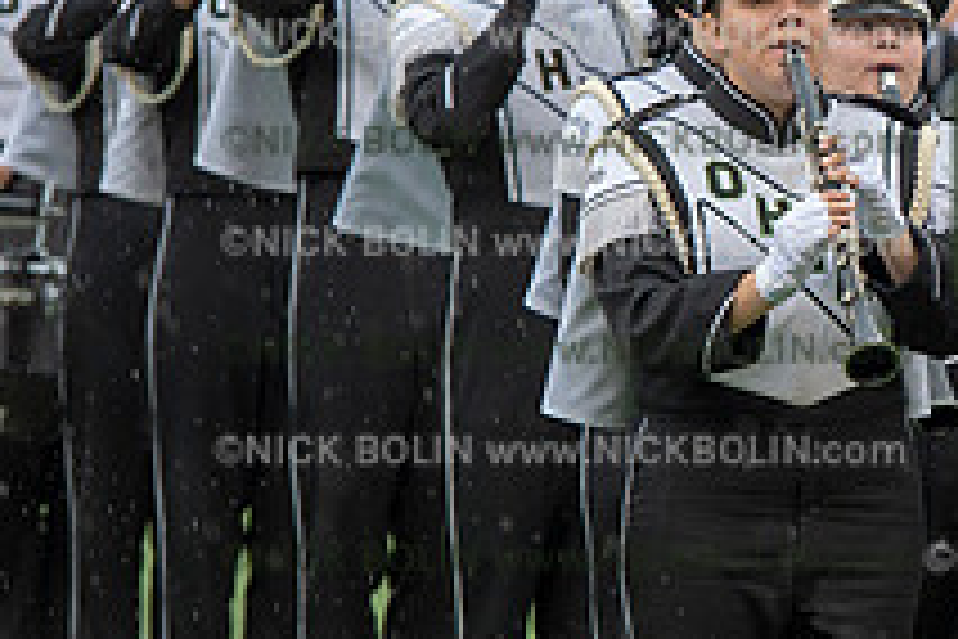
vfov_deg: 3.2
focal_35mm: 435
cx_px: 1268
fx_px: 11575
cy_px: 243
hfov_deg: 4.7
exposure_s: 1/500
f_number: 4
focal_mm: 160
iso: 400
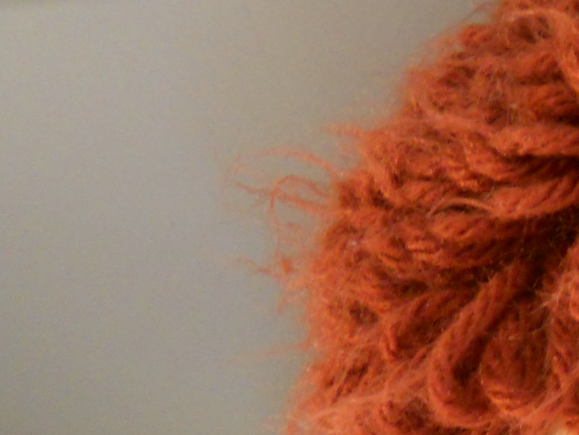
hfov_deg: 18.7
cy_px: 436
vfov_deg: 15.3
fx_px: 1589
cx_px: 822
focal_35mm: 95
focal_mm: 5.8
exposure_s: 1/30
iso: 320
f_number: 3.5
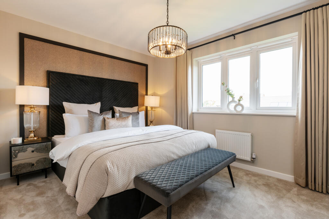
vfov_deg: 70.5
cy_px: 110
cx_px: 164
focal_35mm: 17
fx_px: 155
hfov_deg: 93.3
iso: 200
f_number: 7.1
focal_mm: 17
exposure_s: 1/10
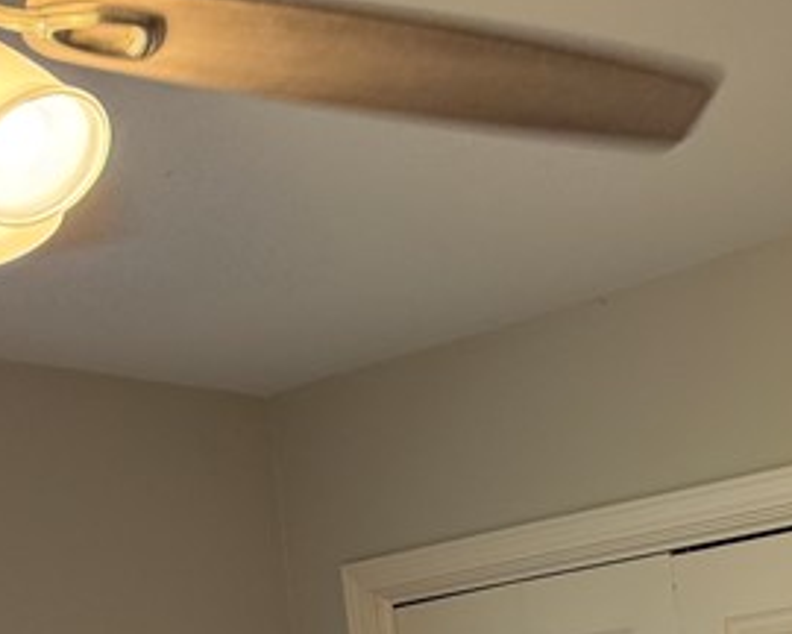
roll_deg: +4.5
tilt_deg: -3.9
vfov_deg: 15.5
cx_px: 1203
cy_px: 1039
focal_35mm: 89
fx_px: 2086
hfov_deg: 18.8
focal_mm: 6.76
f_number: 1.78
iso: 160
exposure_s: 1/120
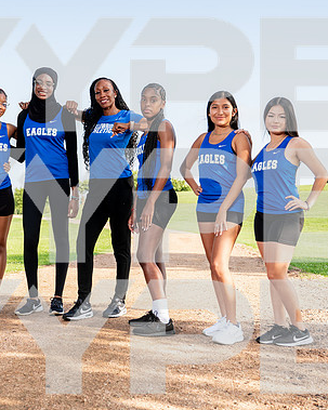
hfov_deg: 27.0
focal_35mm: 56
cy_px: 206
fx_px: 680
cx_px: 113
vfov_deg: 33.6
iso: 100
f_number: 4
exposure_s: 1/250
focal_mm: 39
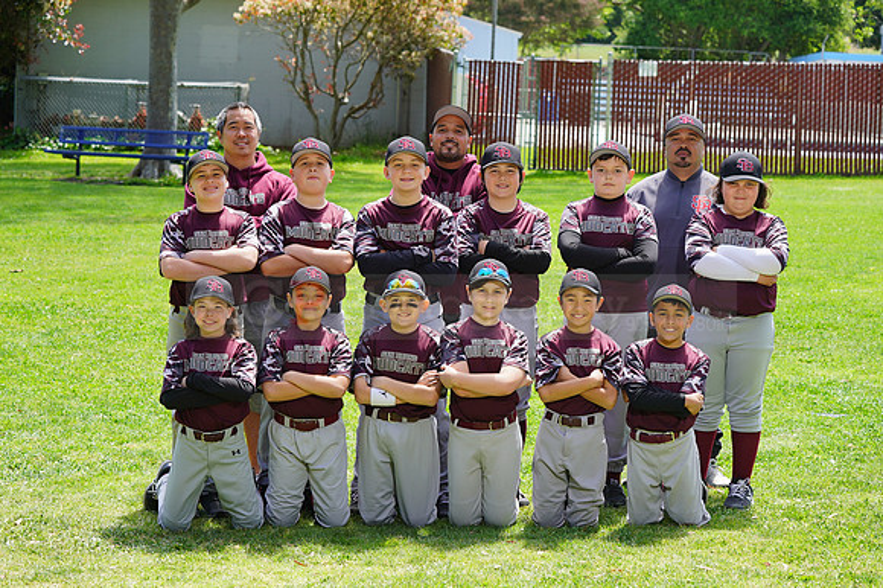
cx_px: 442
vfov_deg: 13.7
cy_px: 294
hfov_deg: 20.4
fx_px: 2451
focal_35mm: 100
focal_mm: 100
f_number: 8
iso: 200
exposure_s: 1/160
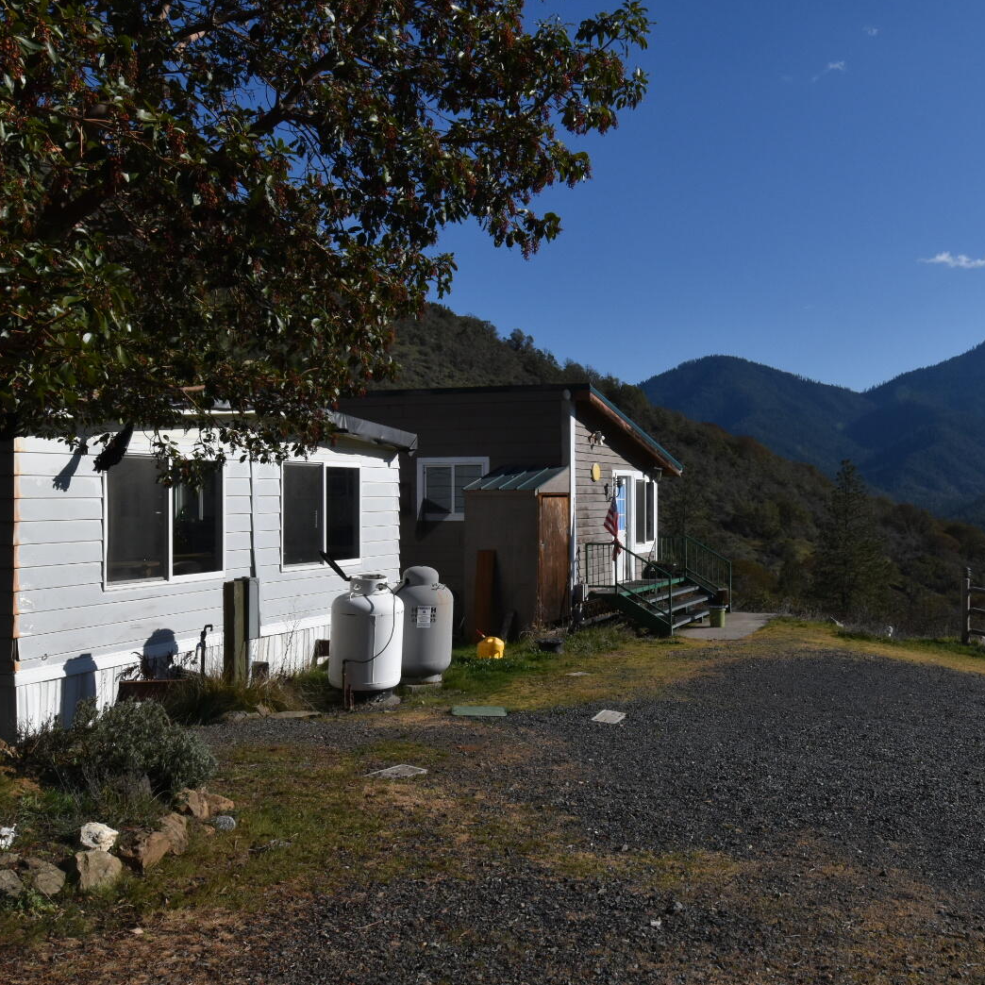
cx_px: 696
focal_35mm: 30
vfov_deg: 54.6
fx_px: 955
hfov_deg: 52.9
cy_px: 504
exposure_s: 1/800
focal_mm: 15
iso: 400
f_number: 14
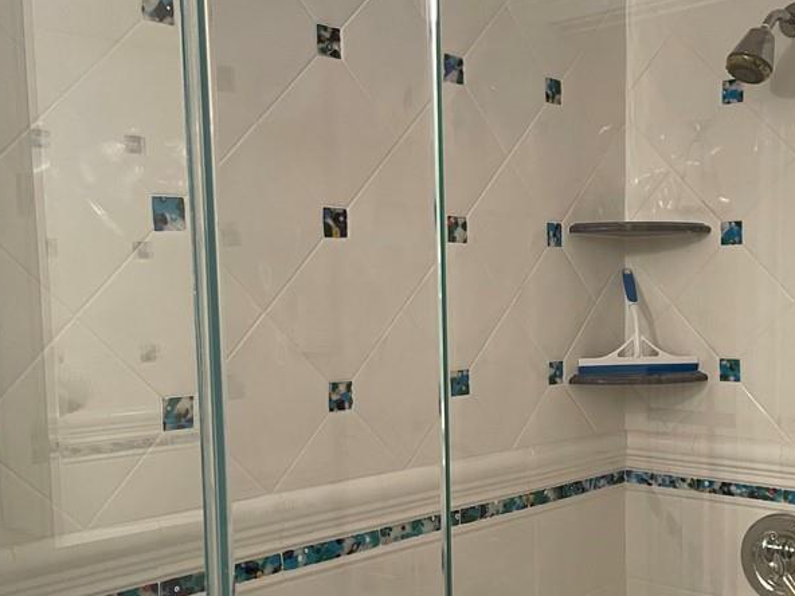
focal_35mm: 45
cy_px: 403
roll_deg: +0.4
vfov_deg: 31.9
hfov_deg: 41.6
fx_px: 1033
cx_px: 521
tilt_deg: -6.1
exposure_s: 1/60
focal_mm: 4.2
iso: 160
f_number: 1.6
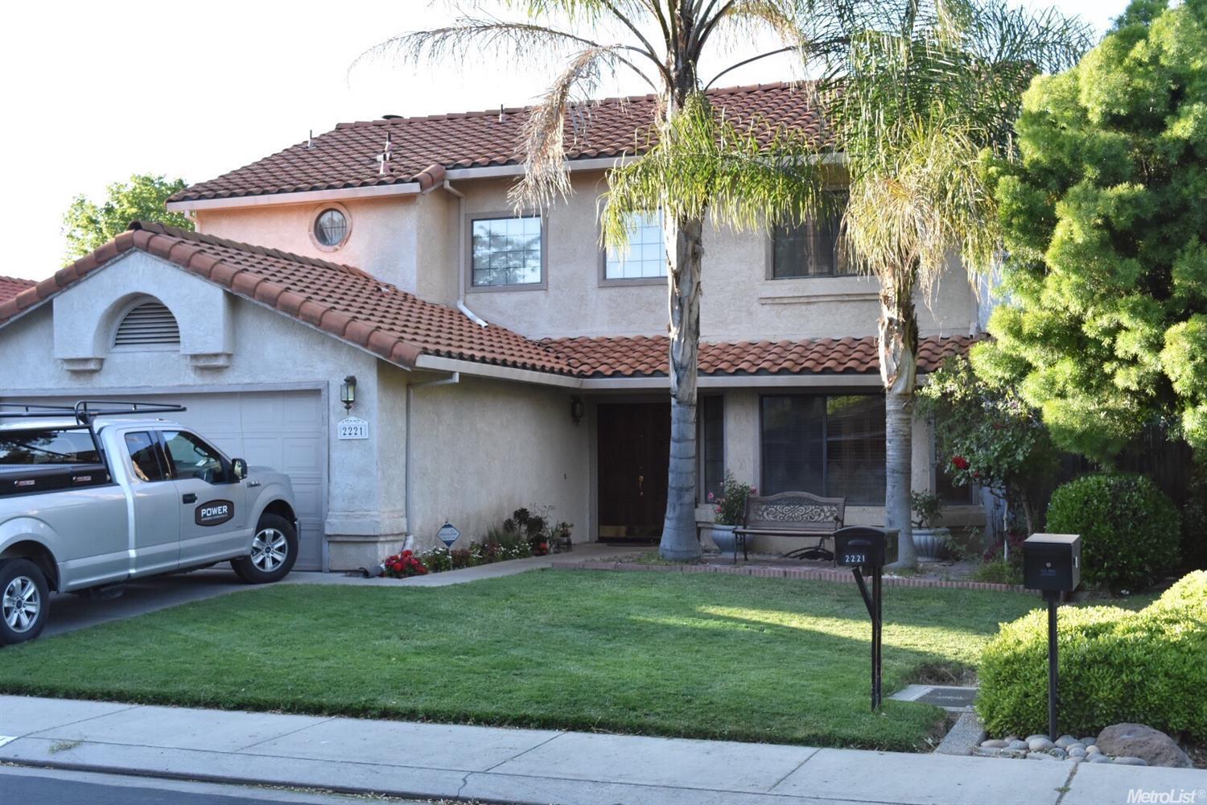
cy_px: 402
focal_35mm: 48
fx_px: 1609
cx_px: 604
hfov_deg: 41.1
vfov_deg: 28.1
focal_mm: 32
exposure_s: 1/400
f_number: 8
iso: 800
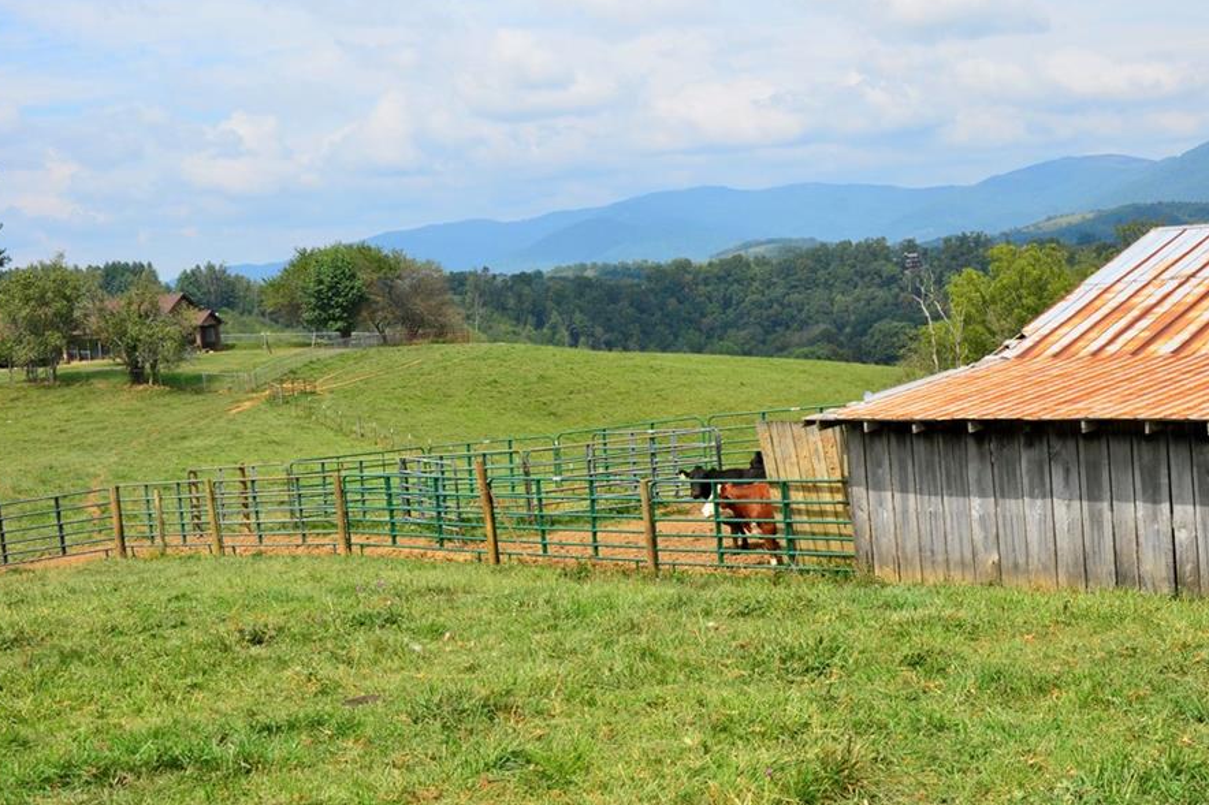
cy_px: 371
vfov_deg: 26.0
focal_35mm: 52
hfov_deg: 38.1
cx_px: 684
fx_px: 1746
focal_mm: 30
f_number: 10
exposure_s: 1/250
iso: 160
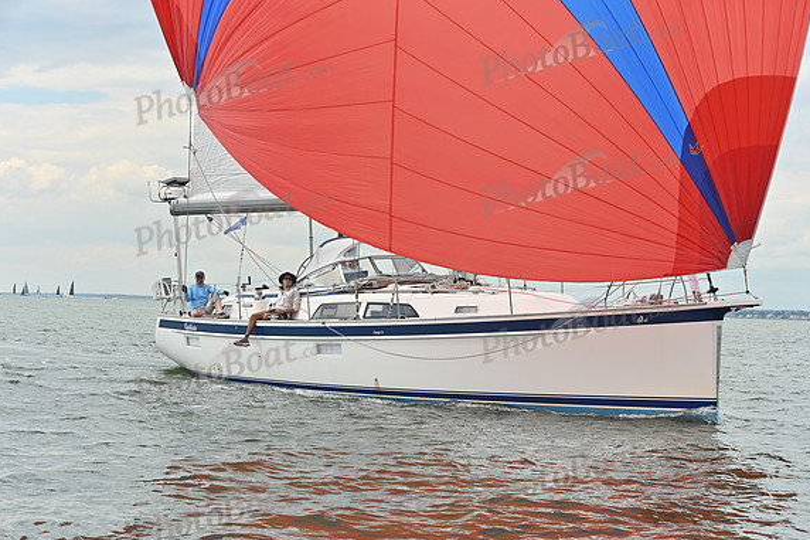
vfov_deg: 19.2
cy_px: 273
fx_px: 1597
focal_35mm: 71
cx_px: 408
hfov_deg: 28.5
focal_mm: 70
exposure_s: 1/1250
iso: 320
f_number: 6.3
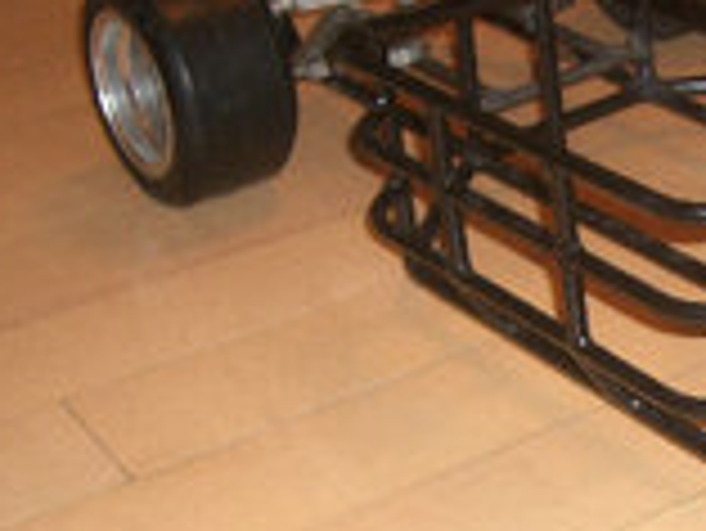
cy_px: 333
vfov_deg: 15.2
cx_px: 877
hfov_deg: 19.0
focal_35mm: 97
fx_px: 1980
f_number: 2.7
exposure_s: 1/60
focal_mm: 6.2
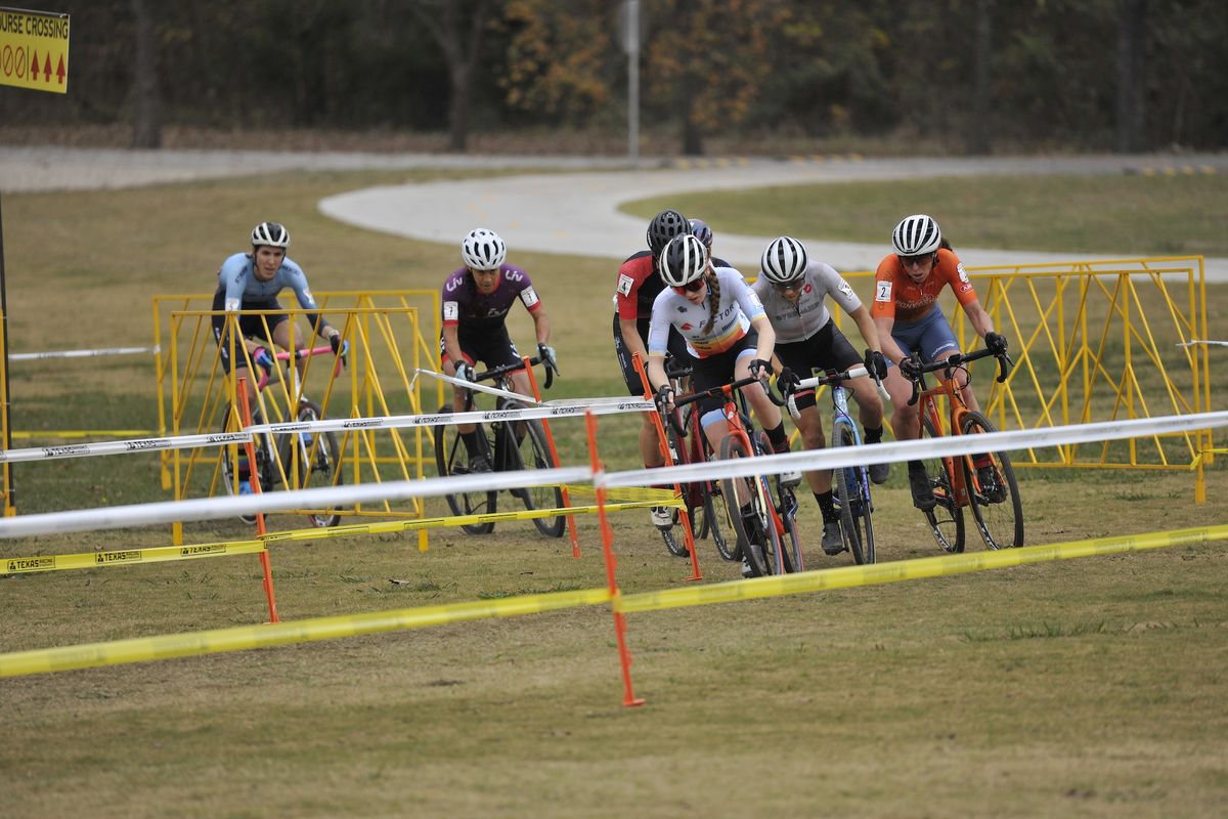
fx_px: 10233
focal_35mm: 300
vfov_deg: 4.6
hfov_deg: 6.9
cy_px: 410
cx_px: 614
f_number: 4
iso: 800
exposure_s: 1/2500
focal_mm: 300
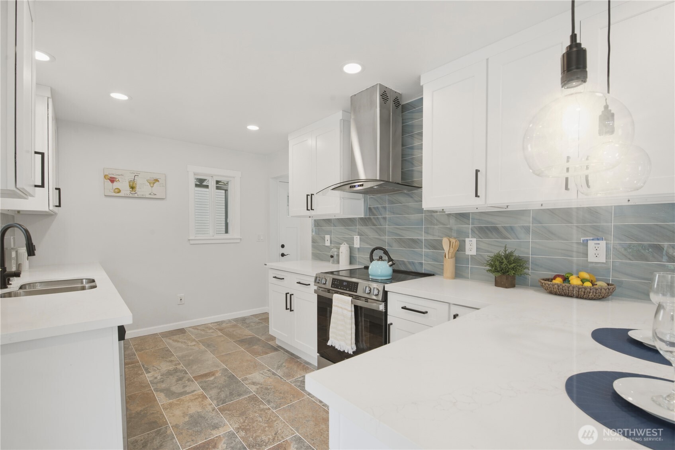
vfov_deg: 73.8
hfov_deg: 96.7
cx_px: 338
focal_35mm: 16
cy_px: 225
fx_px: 300
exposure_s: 1/25
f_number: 10
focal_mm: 16
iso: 100
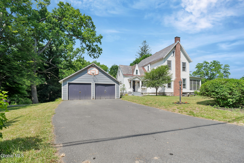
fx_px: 108
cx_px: 122
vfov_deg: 73.8
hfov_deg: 96.7
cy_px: 82
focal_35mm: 16
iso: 250
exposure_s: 1/1600
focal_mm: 16
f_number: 4.5
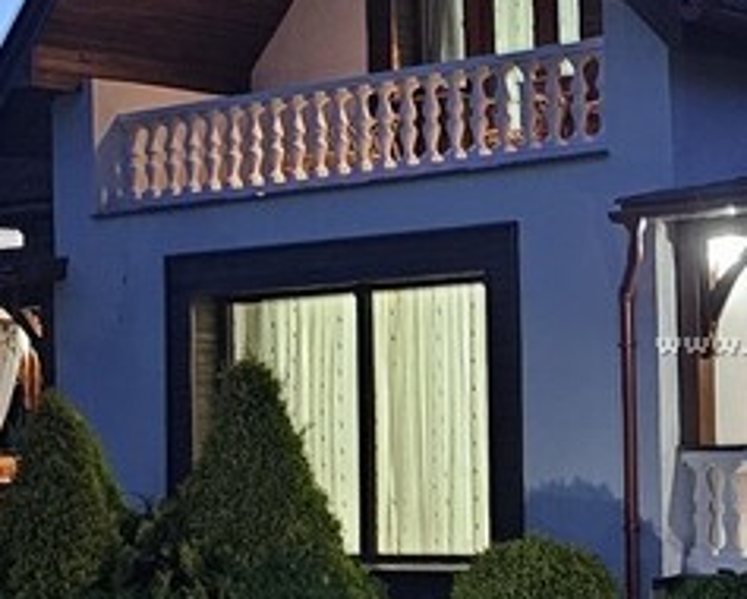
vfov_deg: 15.9
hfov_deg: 18.8
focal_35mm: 97
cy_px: 315
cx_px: 857
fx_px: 2146
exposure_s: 1/25
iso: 1000
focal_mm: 6.3
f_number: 1.7
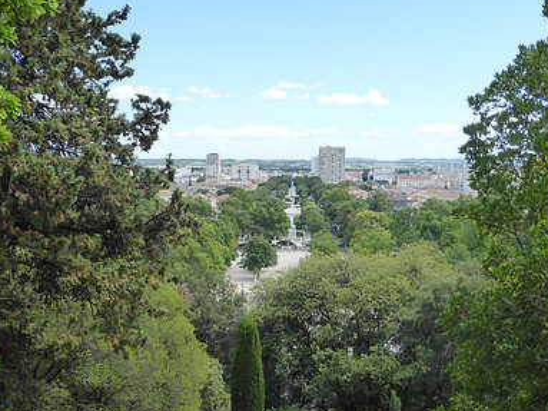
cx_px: 289
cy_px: 248
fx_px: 839
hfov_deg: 36.2
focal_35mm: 53
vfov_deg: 27.4
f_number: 3.7
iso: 200
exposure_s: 1/640
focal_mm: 6.1
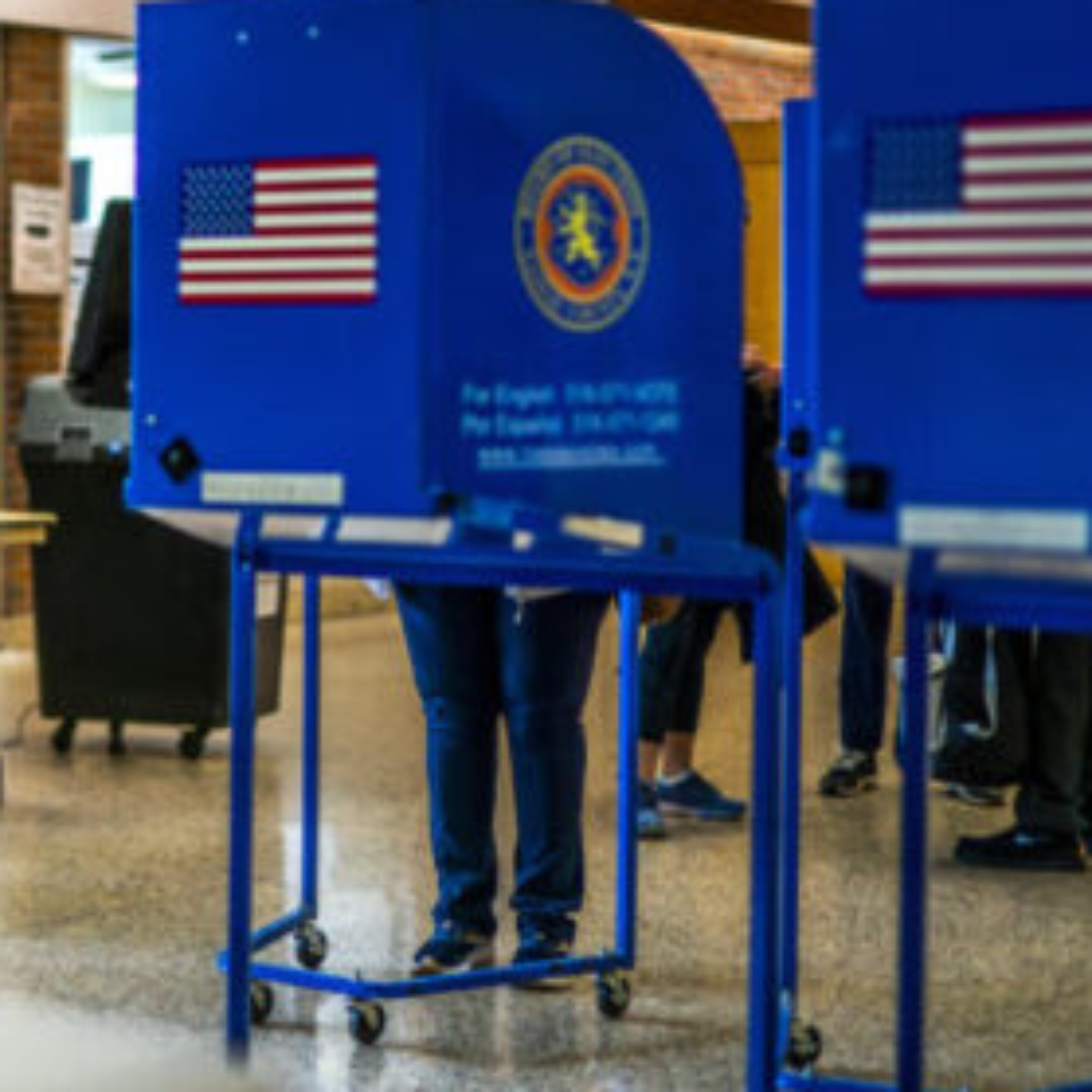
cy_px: 384
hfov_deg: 20.4
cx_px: -23
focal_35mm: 82
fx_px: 2927
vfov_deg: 21.1
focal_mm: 35
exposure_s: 1/400
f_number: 1.4
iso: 400
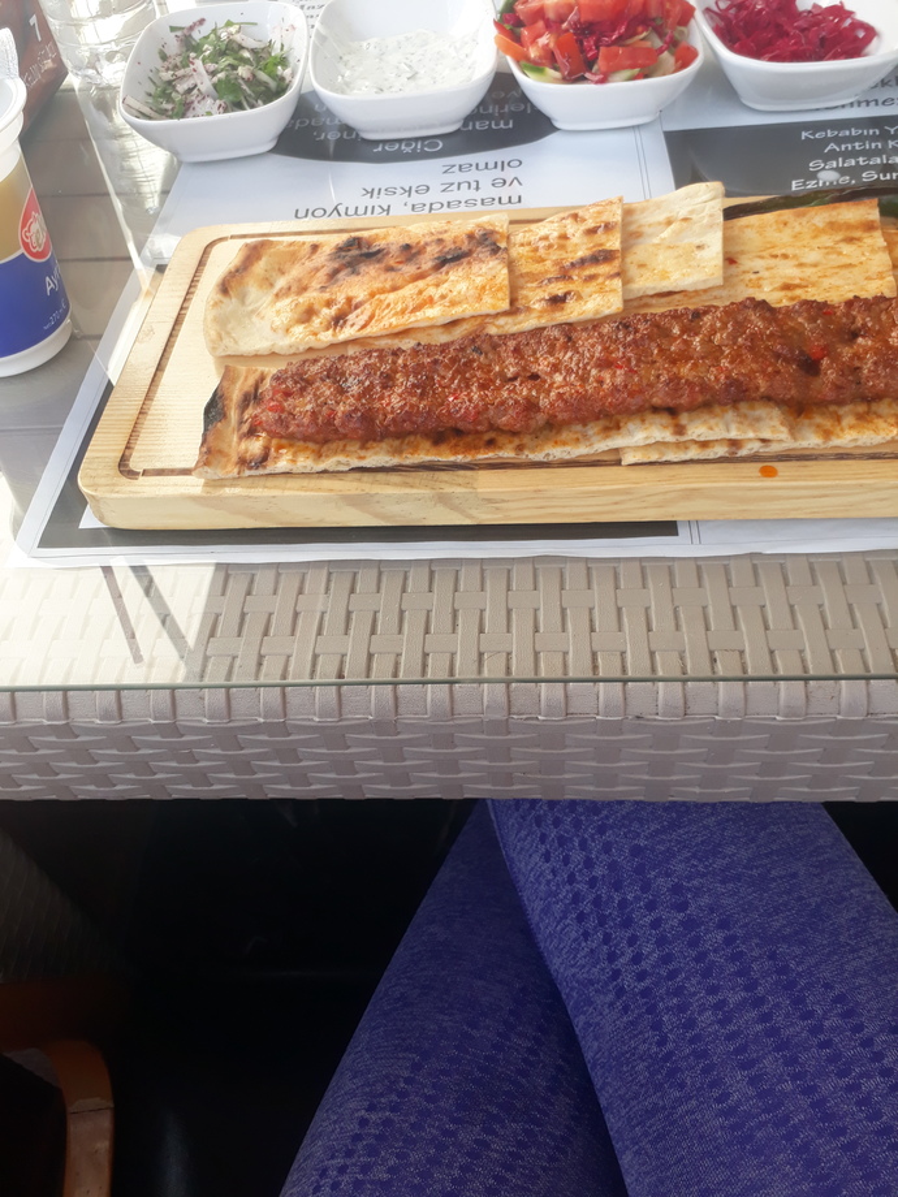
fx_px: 934
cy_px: 598
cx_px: 449
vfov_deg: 65.3
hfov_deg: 51.4
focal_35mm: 27
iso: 40
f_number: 1.9
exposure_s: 1/199
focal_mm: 3.6
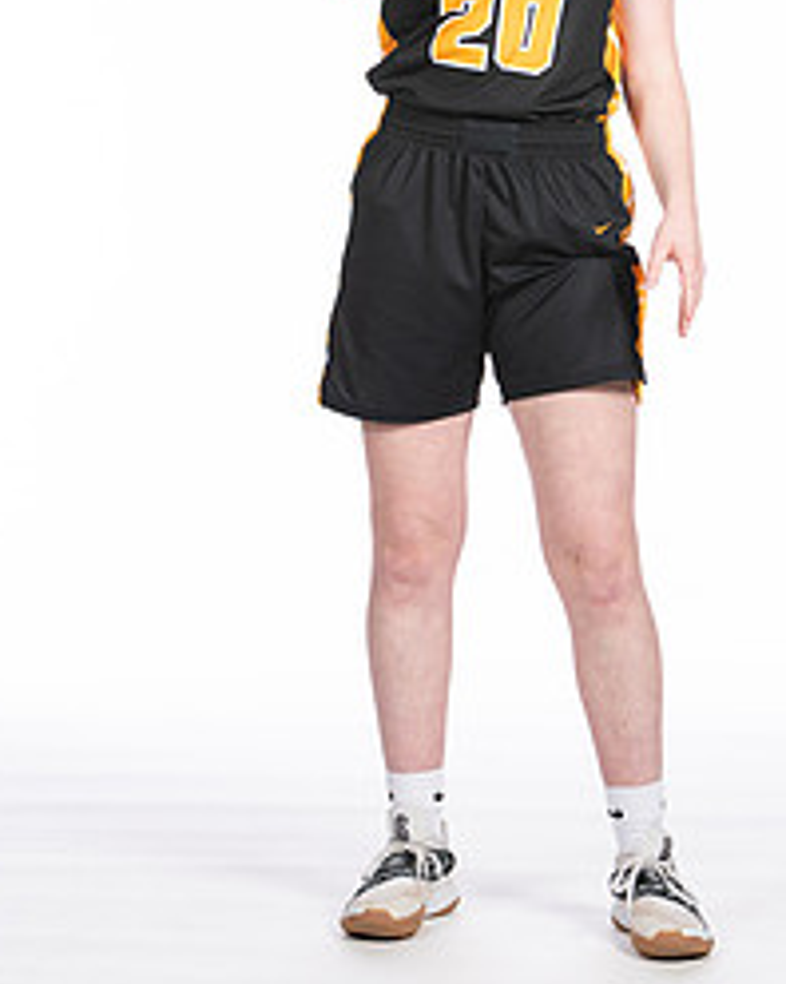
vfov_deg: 10.7
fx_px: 5211
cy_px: 135
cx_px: 504
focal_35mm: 179
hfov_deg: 8.6
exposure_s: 1/100
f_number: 5
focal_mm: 70
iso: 100
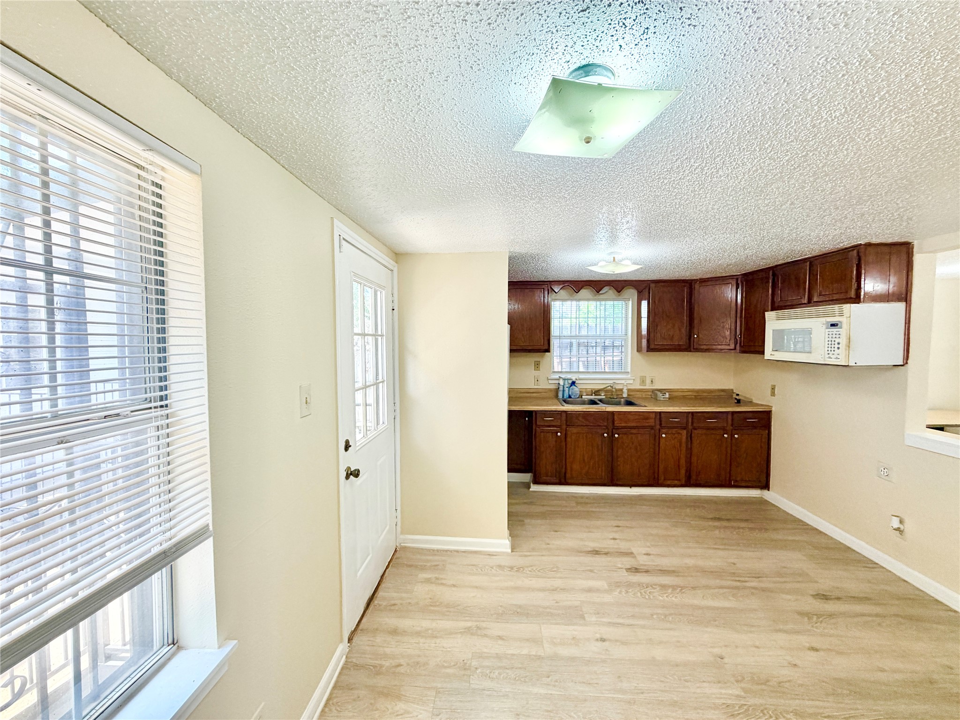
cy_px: 360
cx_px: 480
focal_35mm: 14
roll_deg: +0.7
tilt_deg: -2.7
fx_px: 388
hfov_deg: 102.1
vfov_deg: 85.7
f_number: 2.2
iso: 100
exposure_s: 1/120
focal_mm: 2.22
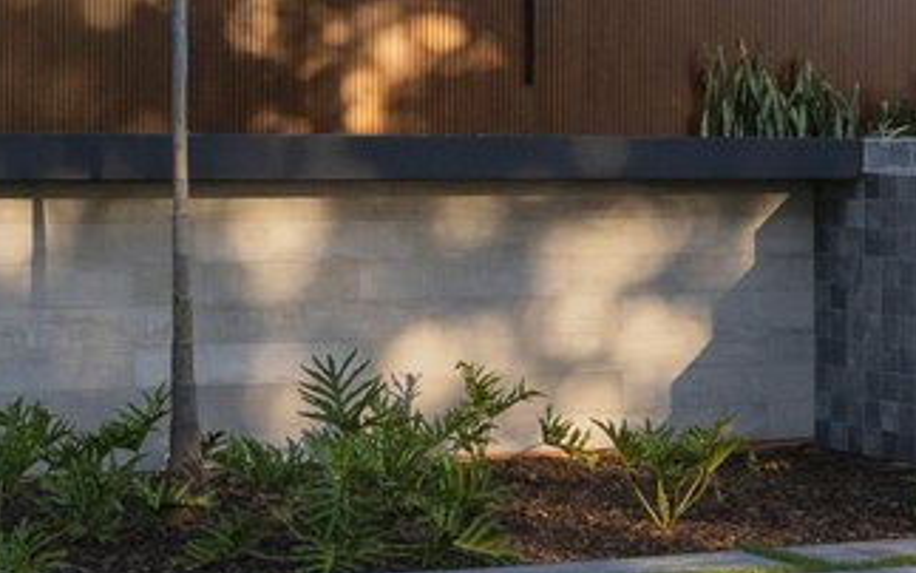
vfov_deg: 12.6
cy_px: -160
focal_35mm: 101
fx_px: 2522
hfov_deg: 20.6
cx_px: 410
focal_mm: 13.9
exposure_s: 1/125
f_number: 10
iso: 400
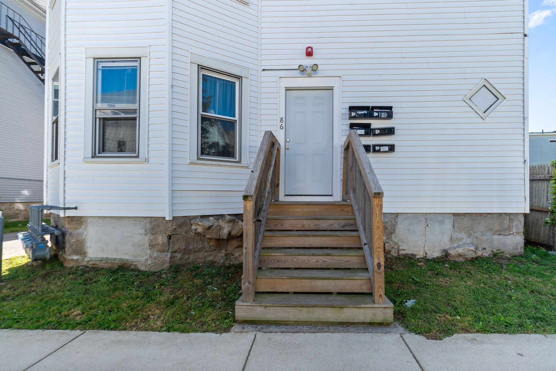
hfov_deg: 96.7
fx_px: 247
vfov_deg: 73.8
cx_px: 278
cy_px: 186
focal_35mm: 16
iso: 100
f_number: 22
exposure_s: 1/40
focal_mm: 16
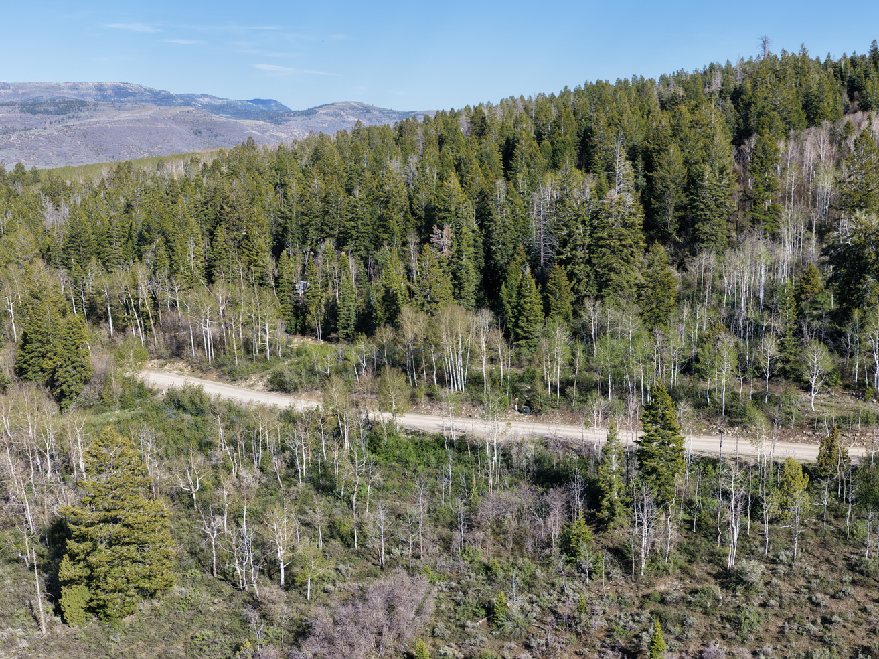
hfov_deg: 44.3
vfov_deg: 34.2
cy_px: 396
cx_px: 572
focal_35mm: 42
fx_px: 1066
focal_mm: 14.45
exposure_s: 1/1600
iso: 160
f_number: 2.8
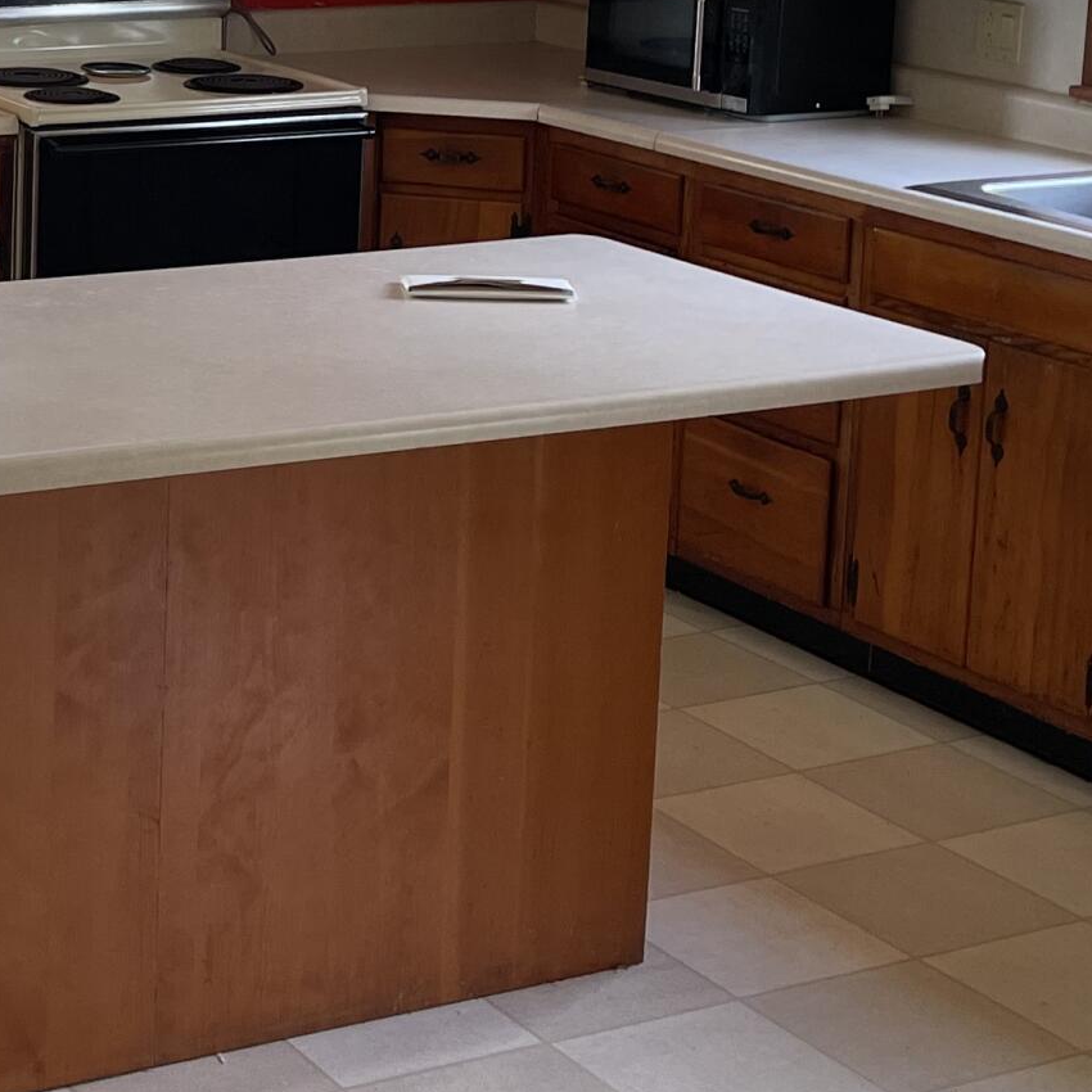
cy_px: 116
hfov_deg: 21.6
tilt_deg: -9.7
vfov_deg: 21.7
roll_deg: -0.8
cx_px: 62
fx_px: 2784
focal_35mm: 78
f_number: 1.6
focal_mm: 5.1
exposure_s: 1/114
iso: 125
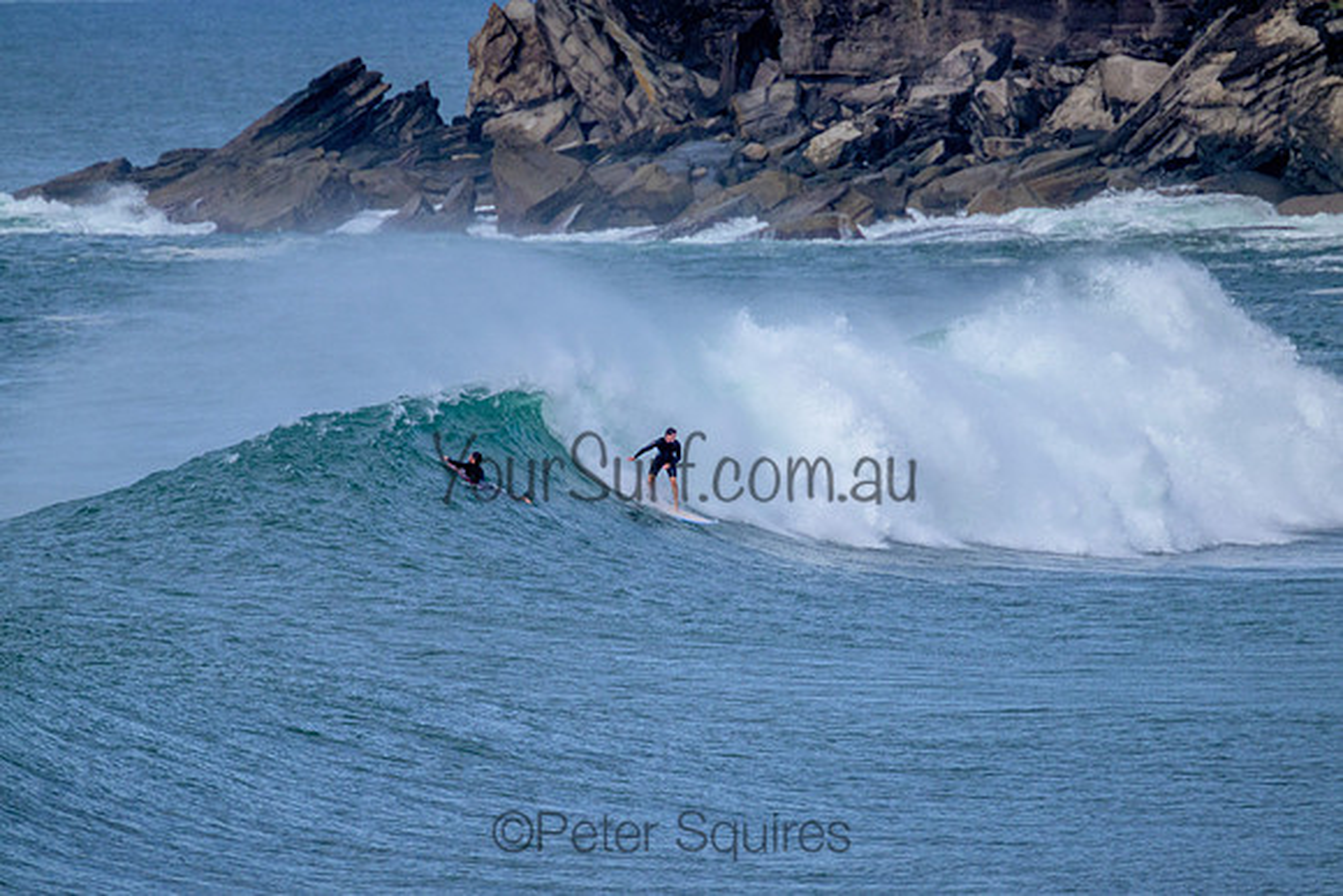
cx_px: 672
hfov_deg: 2.6
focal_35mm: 800
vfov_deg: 1.7
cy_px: 448
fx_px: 29850
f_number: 11
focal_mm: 800
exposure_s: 1/2000
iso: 1400
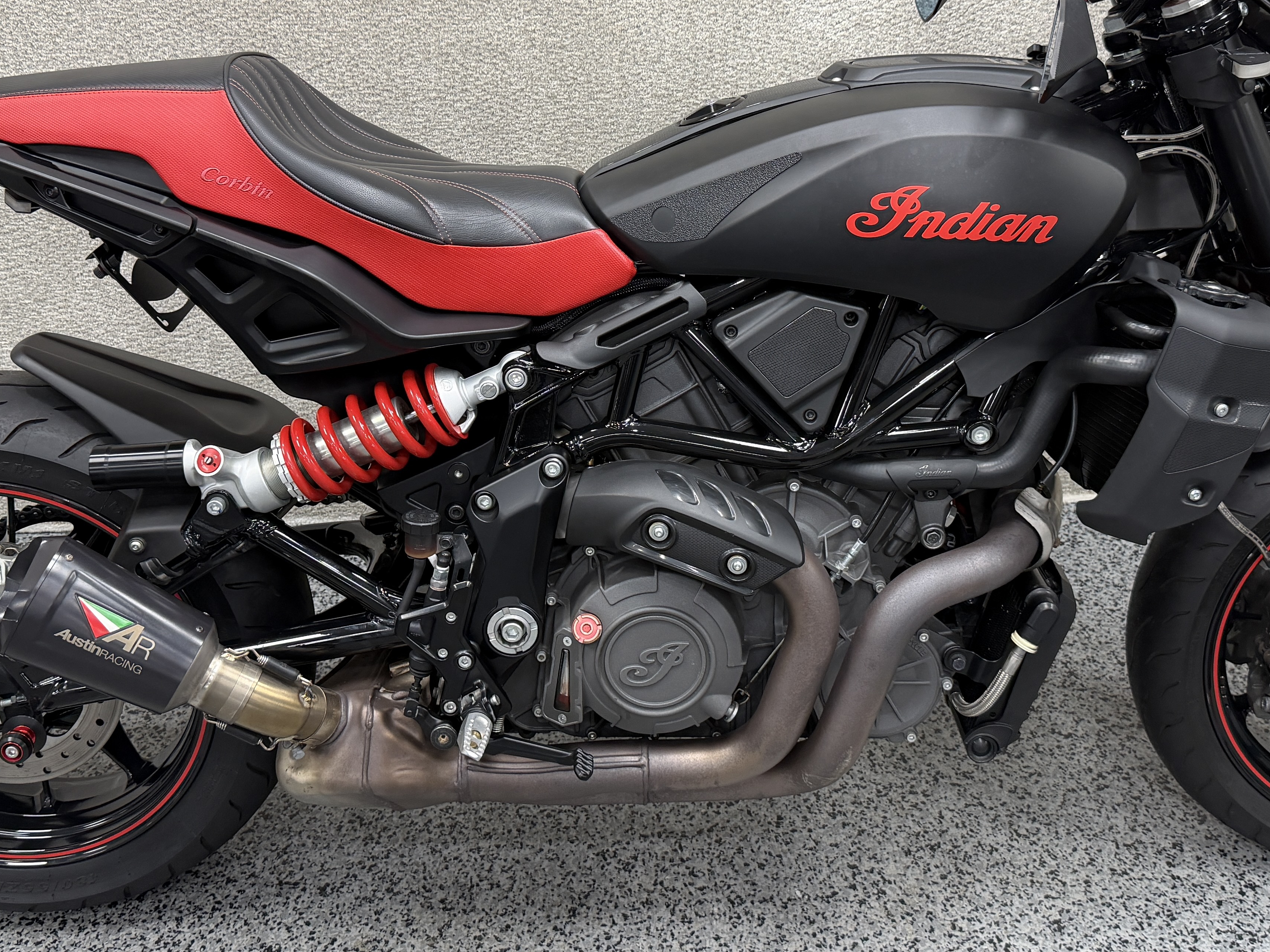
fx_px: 1467
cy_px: 371
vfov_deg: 35.8
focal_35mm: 40
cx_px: 662
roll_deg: +1.1
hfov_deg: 46.8
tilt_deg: -29.0
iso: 200
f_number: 1.78
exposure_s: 1/120
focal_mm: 6.76
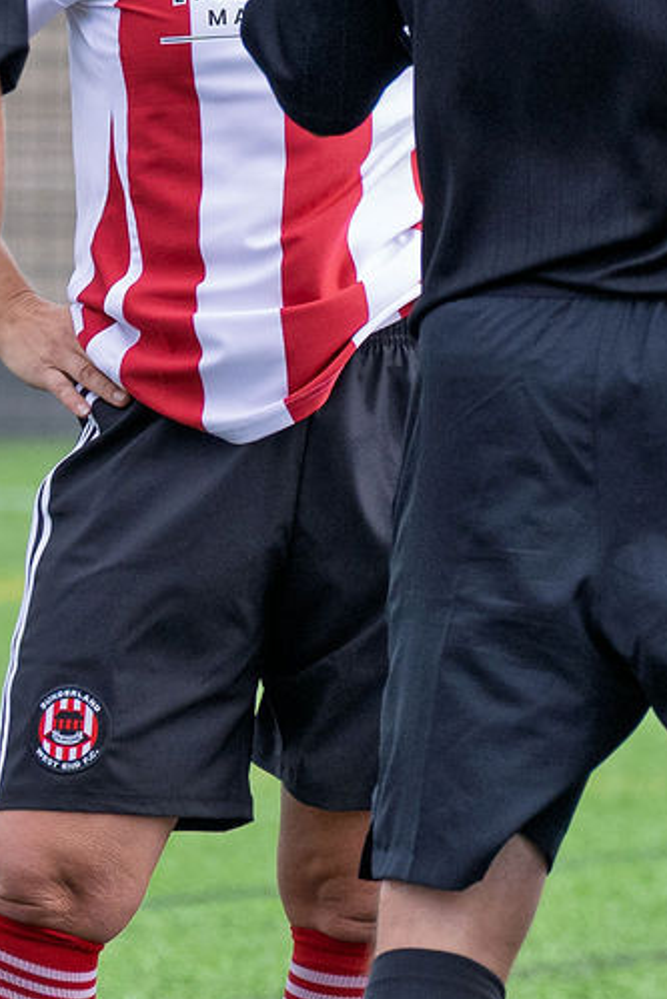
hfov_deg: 0.9
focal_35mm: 1554
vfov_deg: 1.3
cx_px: 457
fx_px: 43155
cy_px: -180
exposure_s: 1/1000
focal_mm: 280
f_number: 5.3
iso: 500
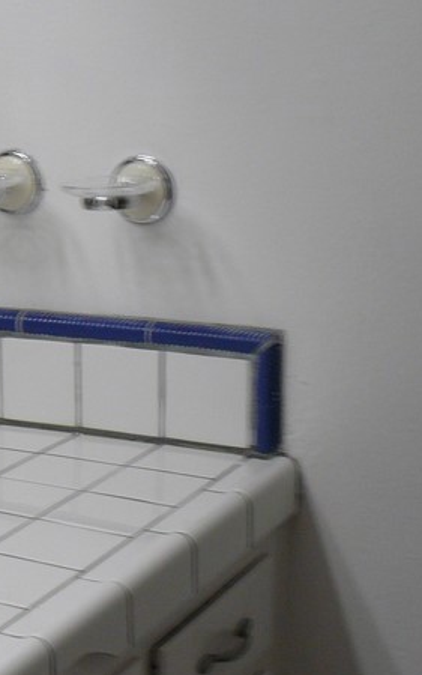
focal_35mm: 87
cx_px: -210
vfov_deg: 23.7
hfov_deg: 14.1
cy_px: 239
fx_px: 1599
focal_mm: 6
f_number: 2.8
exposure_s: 1/40
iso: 100
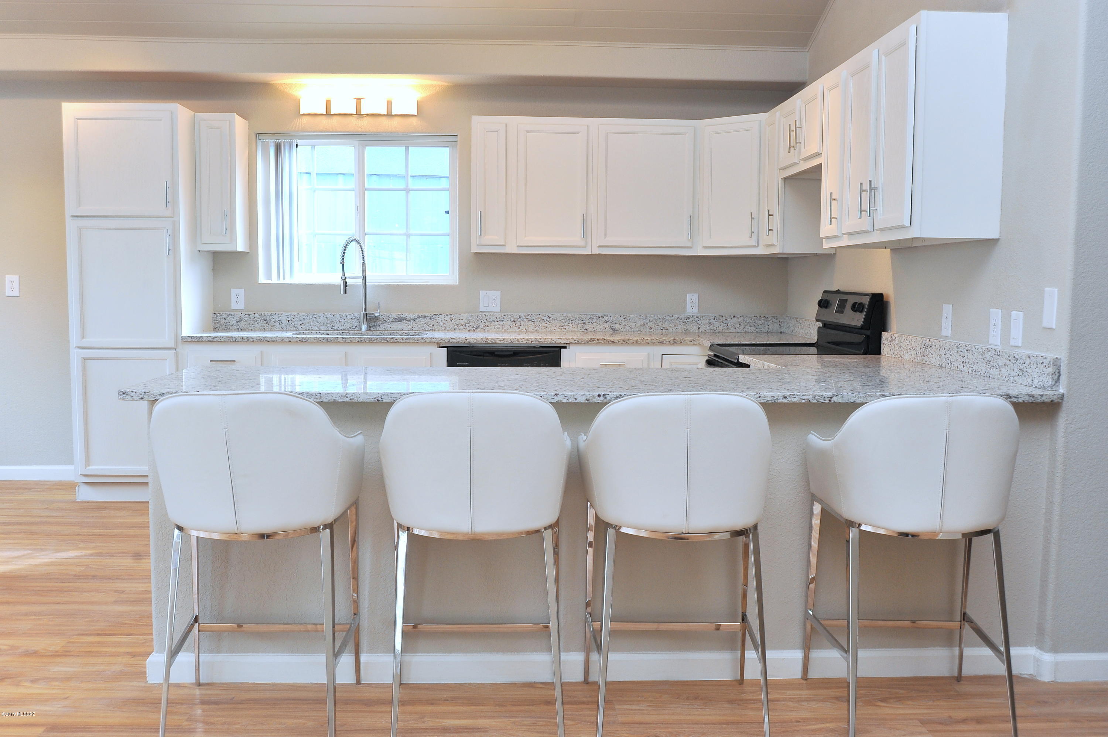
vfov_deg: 37.8
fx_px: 1076
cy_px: 368
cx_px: 554
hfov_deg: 54.5
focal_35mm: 35
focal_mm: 35
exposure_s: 1/80
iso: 640
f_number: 5.6
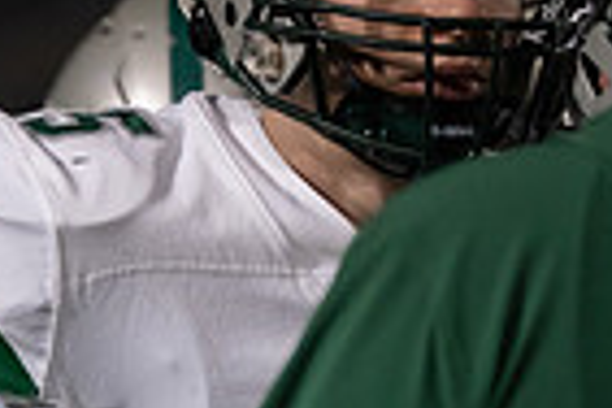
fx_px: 14024
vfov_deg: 1.7
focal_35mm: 825
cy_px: 727
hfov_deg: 2.5
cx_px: -577
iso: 2500
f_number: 2.8
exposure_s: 1/1250
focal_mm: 200
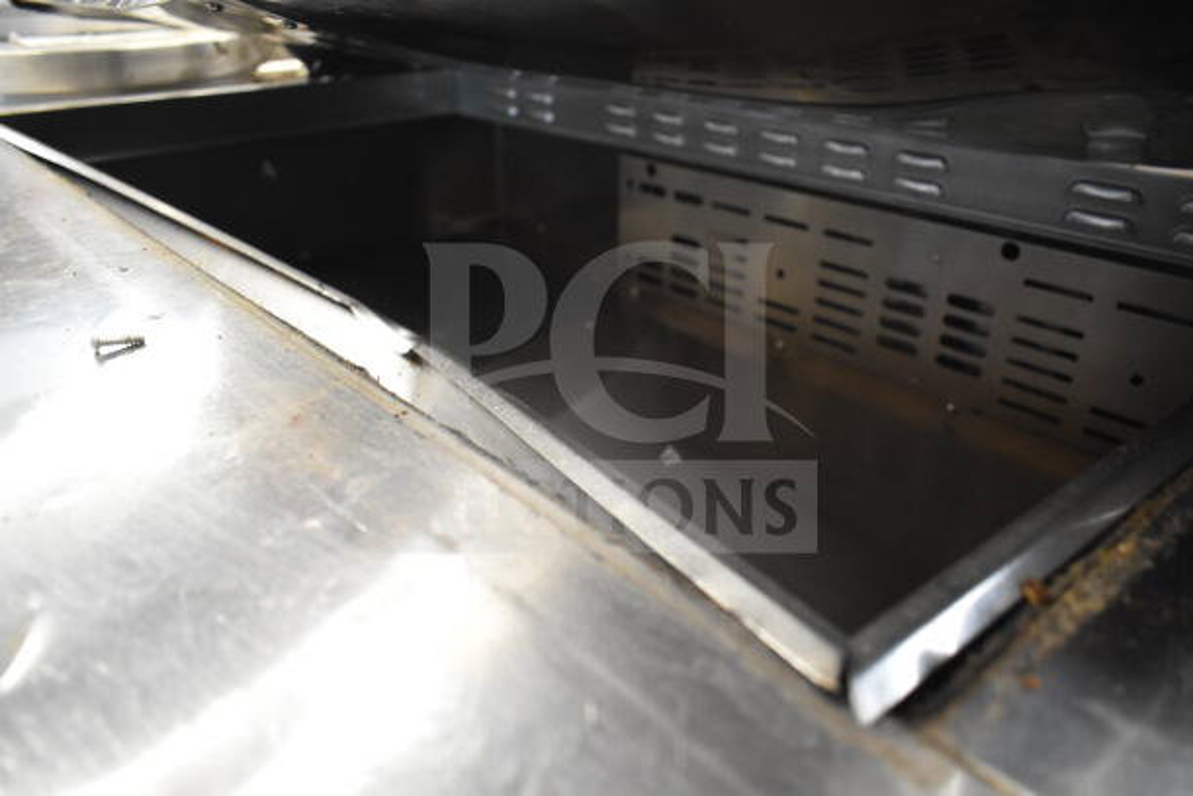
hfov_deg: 67.4
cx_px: 596
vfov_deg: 48.0
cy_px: 398
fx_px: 895
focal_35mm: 27
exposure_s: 1/30
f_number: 3.5
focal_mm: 18
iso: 2500
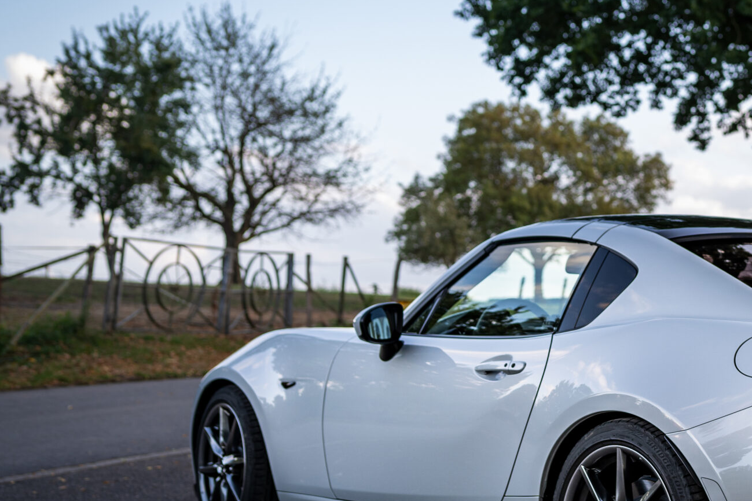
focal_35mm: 69
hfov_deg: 27.8
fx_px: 1441
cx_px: 722
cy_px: 266
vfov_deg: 19.7
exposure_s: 1/320
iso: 50
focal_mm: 35
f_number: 3.2
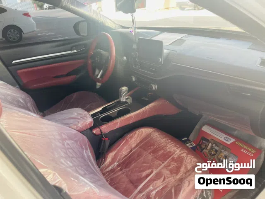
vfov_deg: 53.1
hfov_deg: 67.3
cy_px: 100
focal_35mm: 26
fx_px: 199
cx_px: 132
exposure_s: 1/121
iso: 50
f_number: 1.6
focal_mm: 4.2
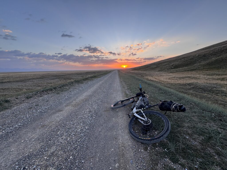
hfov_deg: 102.1
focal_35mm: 14
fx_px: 92
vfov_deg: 85.7
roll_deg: +0.1
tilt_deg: -11.3
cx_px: 114
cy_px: 85
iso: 40
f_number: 2.2
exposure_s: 1/149
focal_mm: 2.22
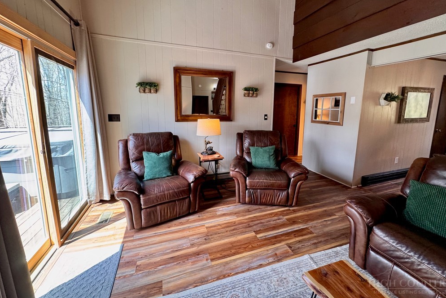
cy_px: 135
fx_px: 186
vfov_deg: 77.1
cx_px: 226
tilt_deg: -8.6
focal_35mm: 15
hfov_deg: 100.4
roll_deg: -0.3
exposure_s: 1/60
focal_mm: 2.22
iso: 200
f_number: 2.2
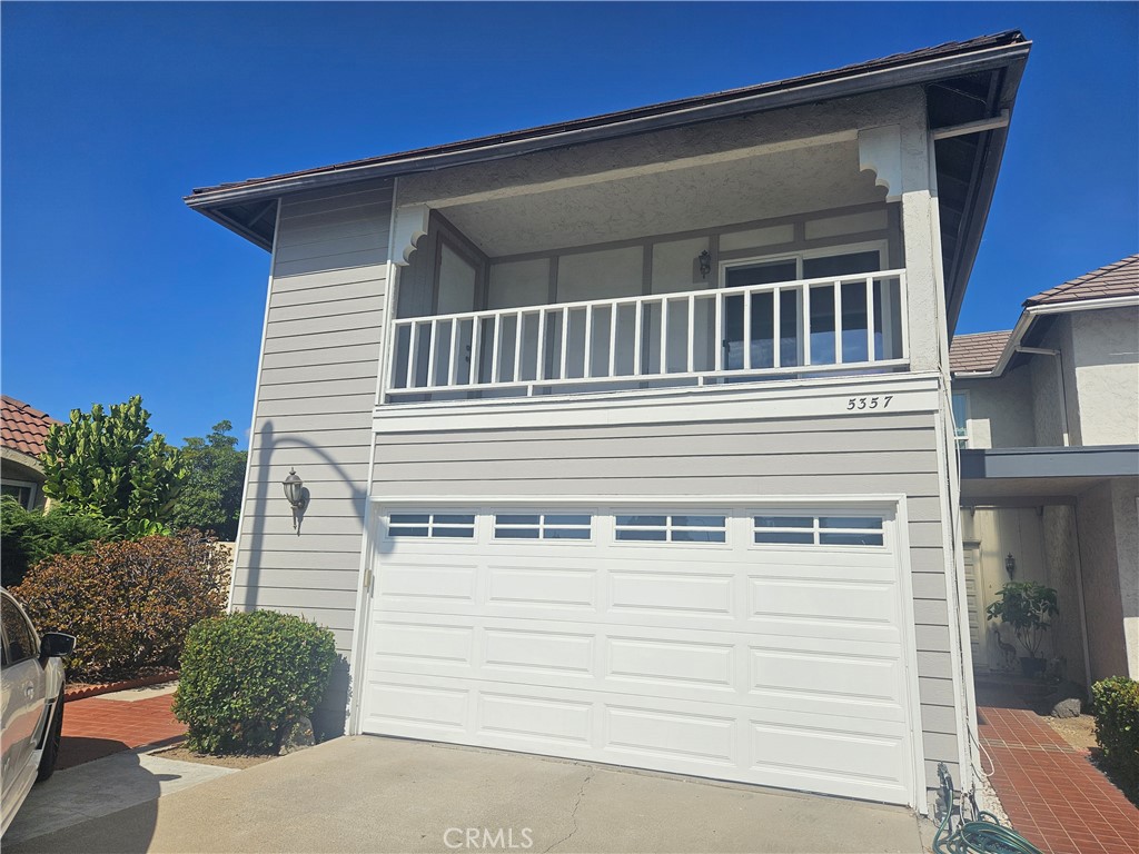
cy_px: 427
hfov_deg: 73.9
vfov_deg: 58.9
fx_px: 757
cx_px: 570
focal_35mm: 23
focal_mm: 5.4
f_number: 1.8
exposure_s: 1/4834
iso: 25
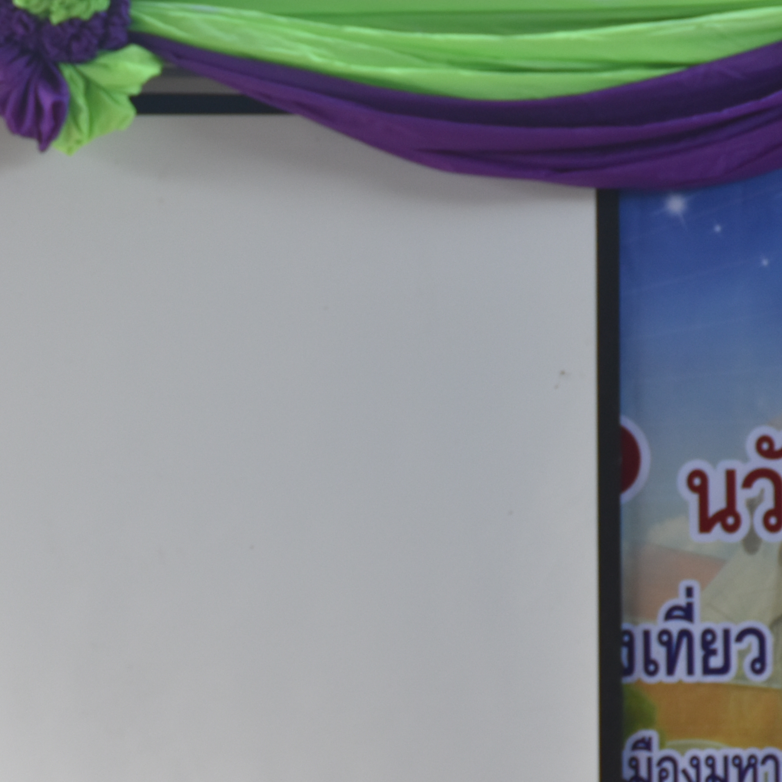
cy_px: 693
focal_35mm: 359
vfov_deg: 4.9
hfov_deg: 4.9
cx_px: 116
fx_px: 9186
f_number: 6.3
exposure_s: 1/160
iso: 400
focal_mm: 85
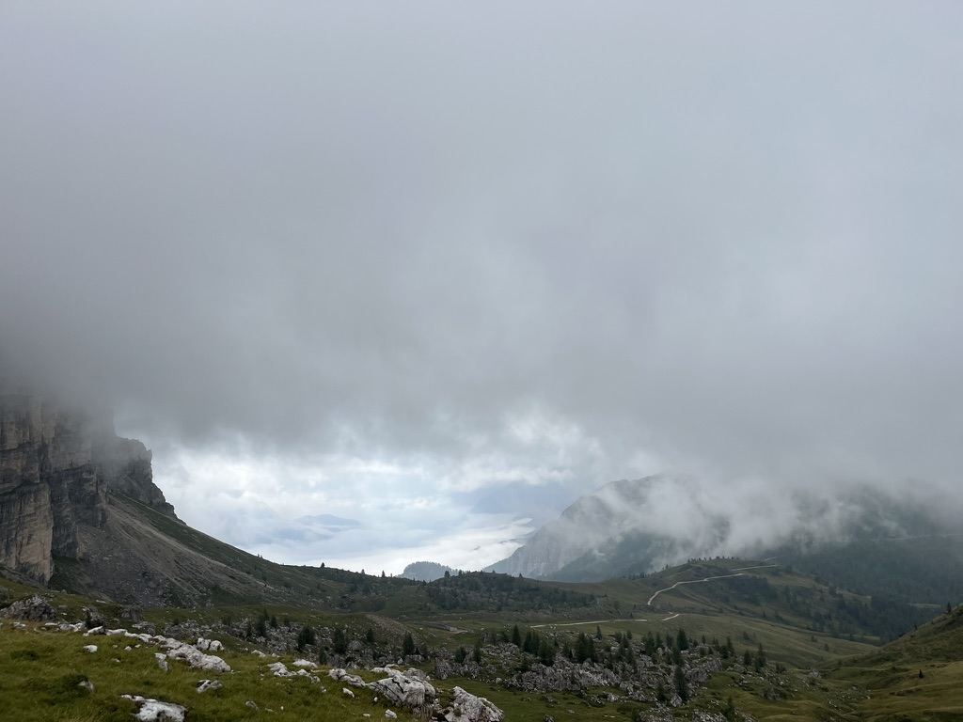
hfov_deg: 67.3
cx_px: 482
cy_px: 361
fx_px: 723
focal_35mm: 26
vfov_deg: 53.1
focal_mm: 5.1
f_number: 1.6
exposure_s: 1/1056
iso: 50
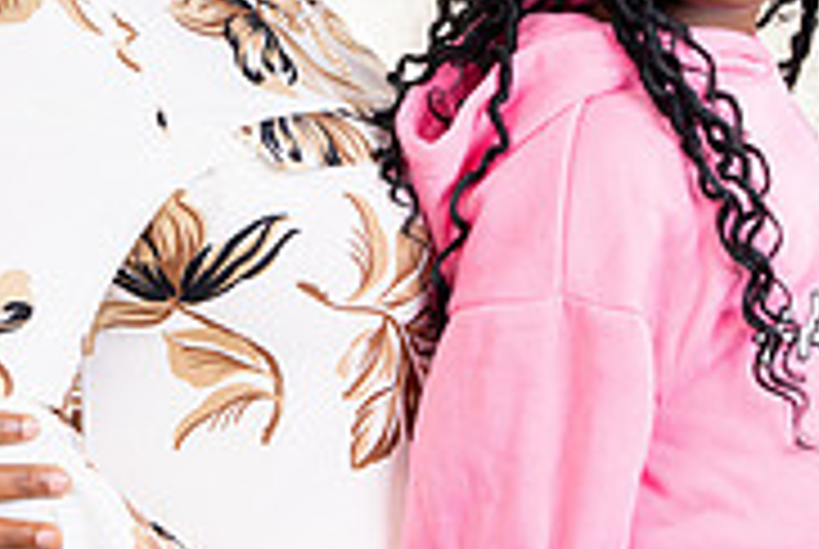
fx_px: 3623
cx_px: 180
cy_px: 61
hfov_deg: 12.8
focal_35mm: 159
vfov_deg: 8.6
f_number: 10
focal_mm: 50
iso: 125
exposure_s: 1/200
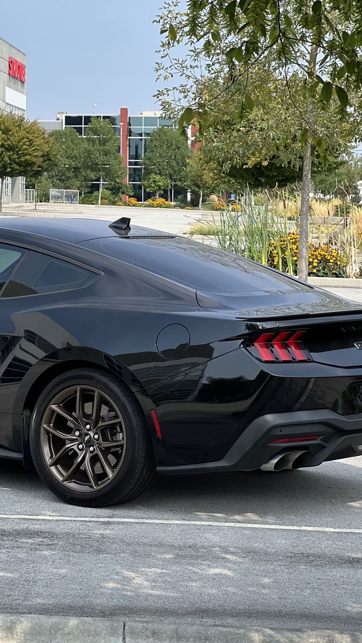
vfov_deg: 19.1
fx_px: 1912
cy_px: 322
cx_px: 65
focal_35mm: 112
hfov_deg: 10.8
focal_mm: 9
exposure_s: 1/381
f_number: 2.8
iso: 32
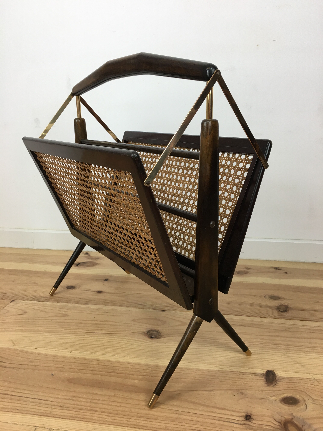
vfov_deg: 61.7
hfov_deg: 48.2
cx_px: 162
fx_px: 361
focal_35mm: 29
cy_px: 216
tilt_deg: -16.2
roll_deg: +0.1
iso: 25
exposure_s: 1/33
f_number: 2.2
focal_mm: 4.15
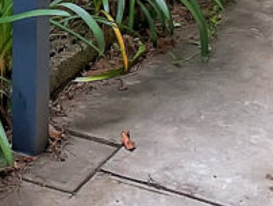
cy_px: -81
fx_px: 1161
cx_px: -64
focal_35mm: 147
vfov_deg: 9.9
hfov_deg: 13.0
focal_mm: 3
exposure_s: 1/100
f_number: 1.8
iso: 50
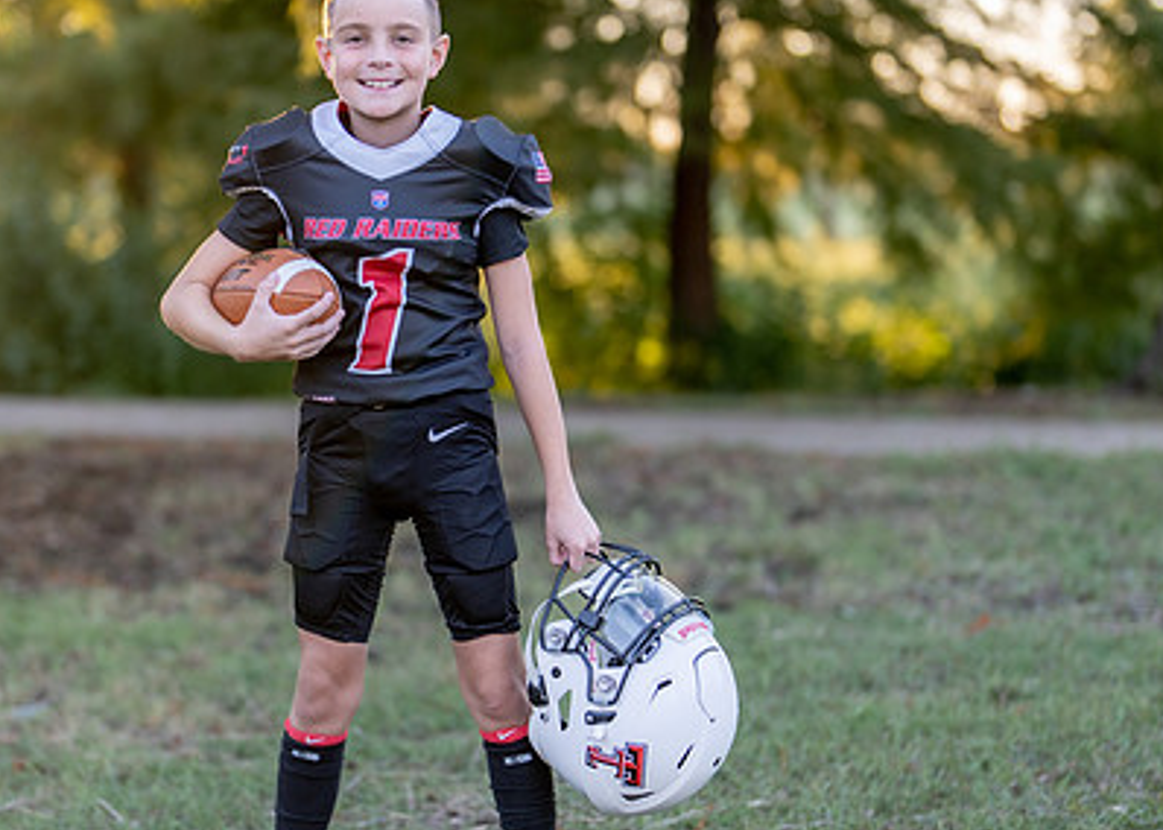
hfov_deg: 20.3
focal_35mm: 98
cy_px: 417
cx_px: 444
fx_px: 3236
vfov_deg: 14.6
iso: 100
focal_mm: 50
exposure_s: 1/400
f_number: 1.2
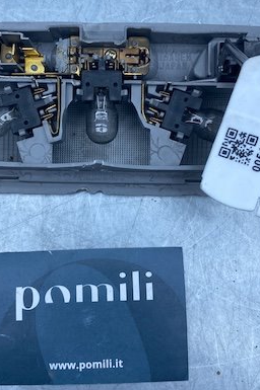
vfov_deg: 43.4
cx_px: 109
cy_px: 156
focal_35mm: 45
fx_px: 488
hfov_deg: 29.8
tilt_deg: -82.6
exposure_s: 1/839
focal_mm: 4.25
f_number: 1.8
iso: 32
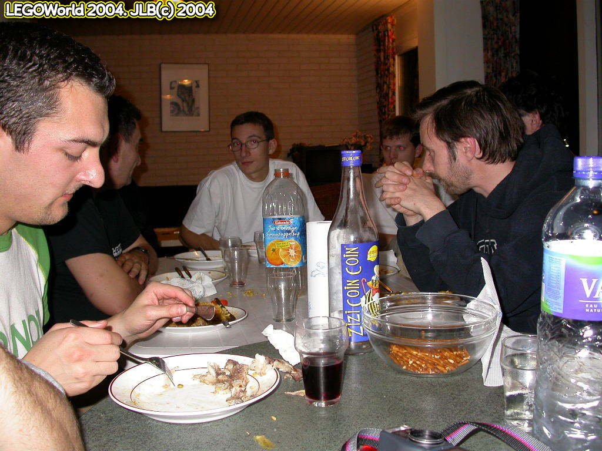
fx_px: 661
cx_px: 301
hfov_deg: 49.0
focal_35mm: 38
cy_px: 226
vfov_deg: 37.7
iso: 100
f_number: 2.6
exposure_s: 1/60
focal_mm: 7.85
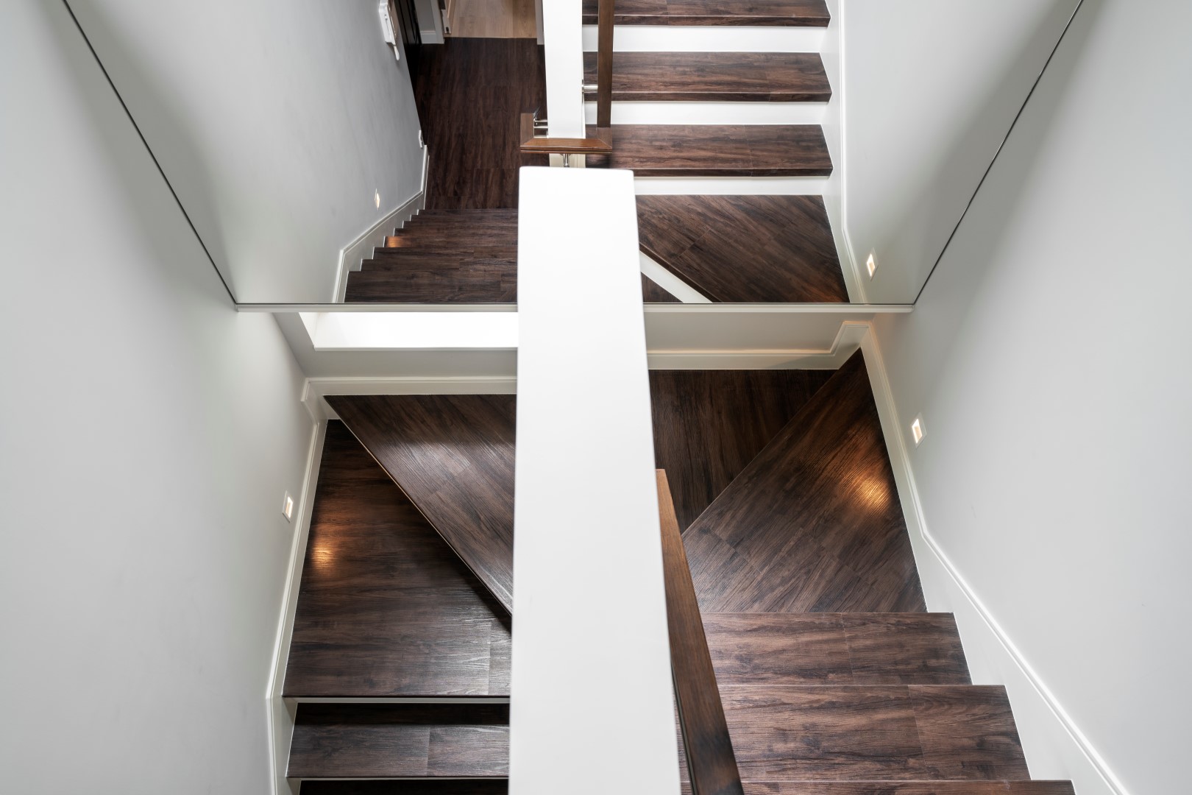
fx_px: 795
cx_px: 596
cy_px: 398
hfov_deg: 73.7
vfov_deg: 53.1
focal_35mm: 24
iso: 250
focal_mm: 24
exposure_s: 1/25
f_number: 6.3
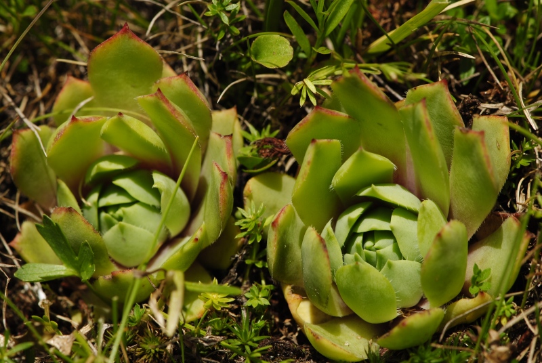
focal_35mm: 128
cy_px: 182
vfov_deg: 10.8
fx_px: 1922
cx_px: 271
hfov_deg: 16.0
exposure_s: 1/320
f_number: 9
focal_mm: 85
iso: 100
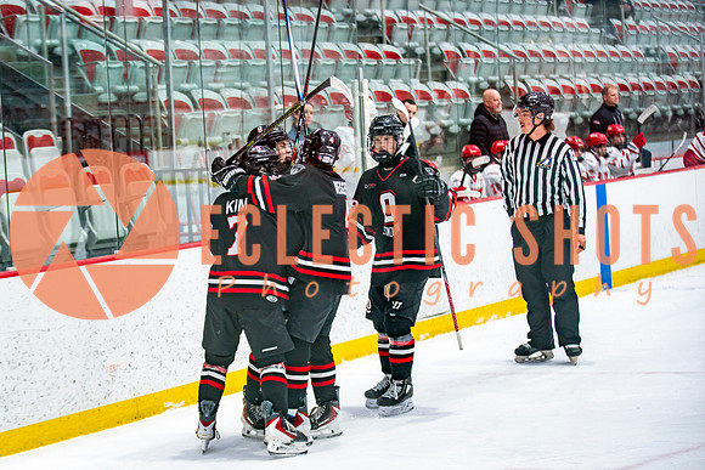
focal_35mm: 114
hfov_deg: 17.8
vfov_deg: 12.0
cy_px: 235
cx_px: 247
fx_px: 2240
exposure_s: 1/640
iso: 1000
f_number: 2.8
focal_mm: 88
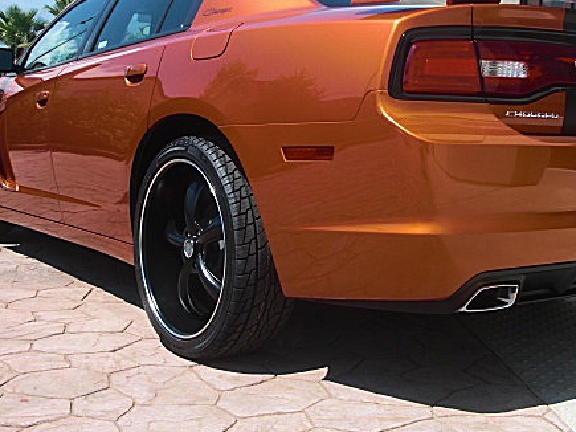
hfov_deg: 36.2
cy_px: 191
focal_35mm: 53
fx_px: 882
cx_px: 303
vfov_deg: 27.5
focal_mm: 6.3
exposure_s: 1/800
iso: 50
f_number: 2.8
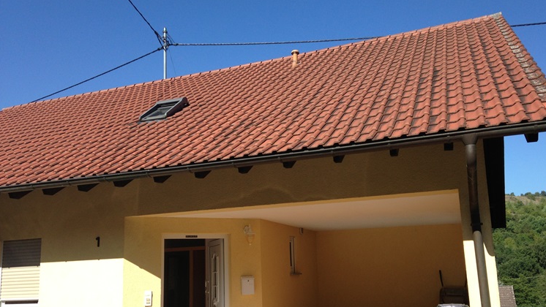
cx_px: 280
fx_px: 536
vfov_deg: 31.9
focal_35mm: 37
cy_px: 193
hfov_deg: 54.0
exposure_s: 1/1085
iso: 50
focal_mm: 4.13
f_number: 2.4
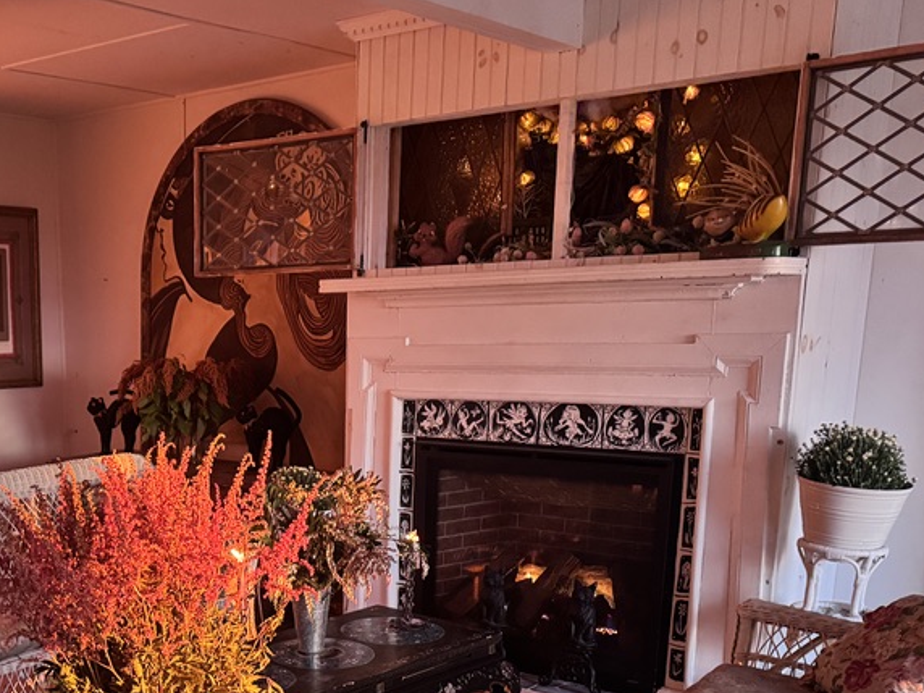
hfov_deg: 42.1
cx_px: 199
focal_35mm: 43
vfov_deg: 32.4
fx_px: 1148
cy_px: 578
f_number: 1.78
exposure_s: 1/60
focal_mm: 6.76
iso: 800
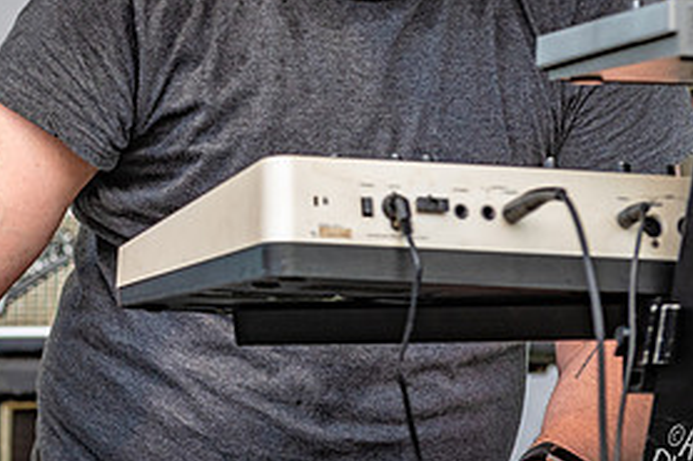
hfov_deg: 4.8
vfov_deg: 3.2
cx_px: 86
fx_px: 8311
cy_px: 22
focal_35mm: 432
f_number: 5.6
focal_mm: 200
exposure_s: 1/250
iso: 500
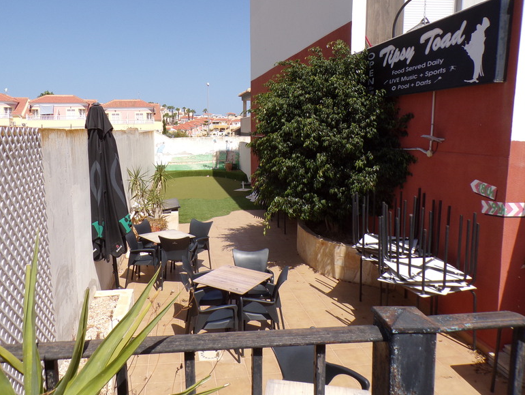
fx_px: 425
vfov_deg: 49.7
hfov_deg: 63.2
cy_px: 172
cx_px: 232
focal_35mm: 28
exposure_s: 1/400
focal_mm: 4.3
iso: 80
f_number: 5.8
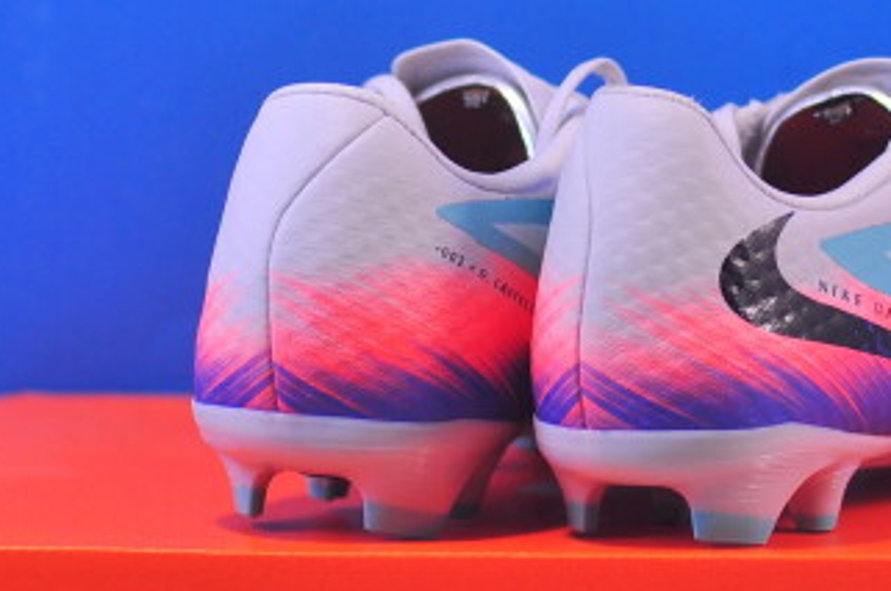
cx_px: 650
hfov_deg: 11.0
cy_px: -40
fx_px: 4621
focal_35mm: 187
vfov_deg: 7.3
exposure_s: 1/320
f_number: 2.5
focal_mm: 50
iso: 250
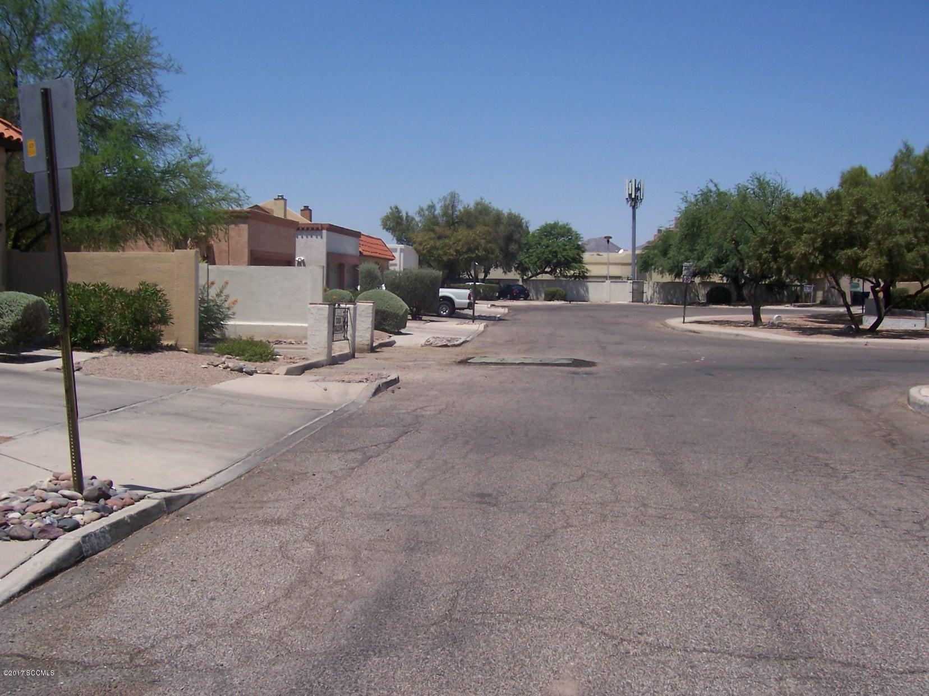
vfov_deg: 41.8
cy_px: 348
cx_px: 464
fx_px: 912
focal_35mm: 34
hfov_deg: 54.0
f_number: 5.6
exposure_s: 1/750
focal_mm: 5.6
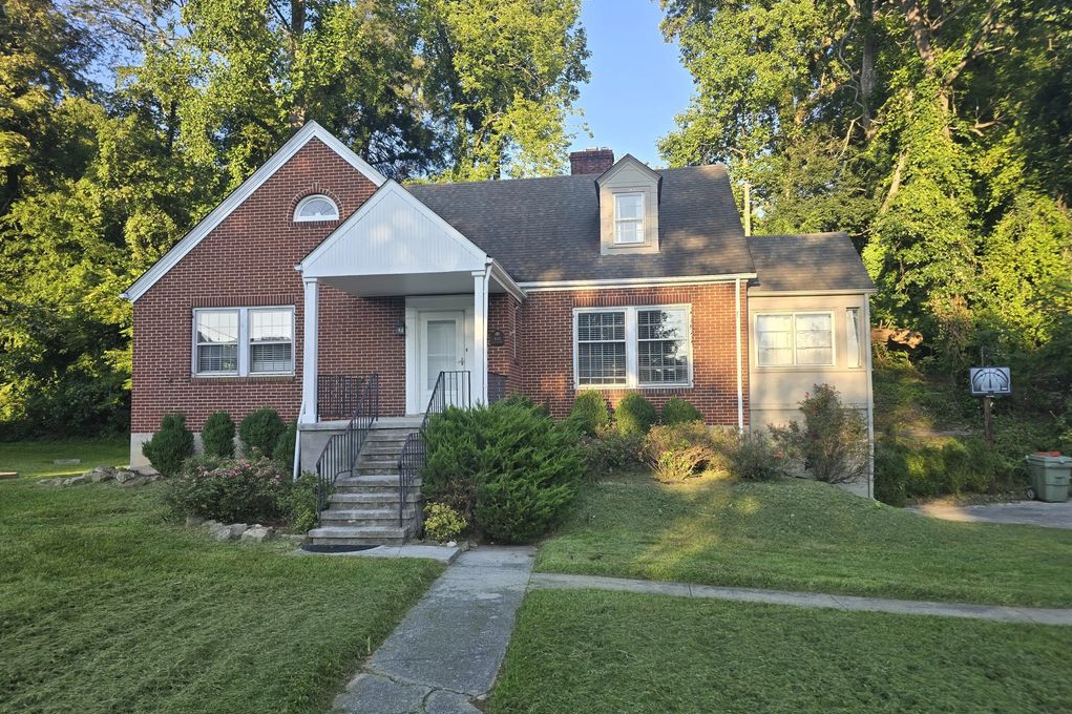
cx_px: 537
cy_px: 366
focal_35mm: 24
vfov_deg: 53.1
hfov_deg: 73.8
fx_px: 714
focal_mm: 6.3
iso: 16
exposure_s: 1/180
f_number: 1.7
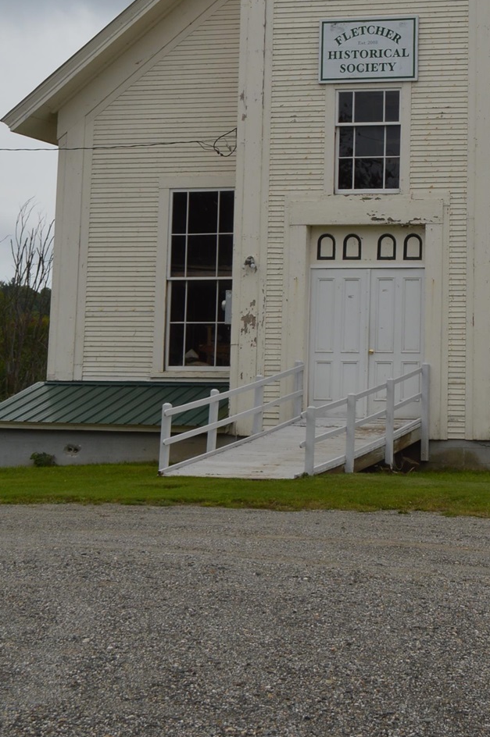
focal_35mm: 106
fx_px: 2174
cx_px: 429
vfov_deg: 18.4
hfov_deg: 12.8
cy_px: -111
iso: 100
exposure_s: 1/250
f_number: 8
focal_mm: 29
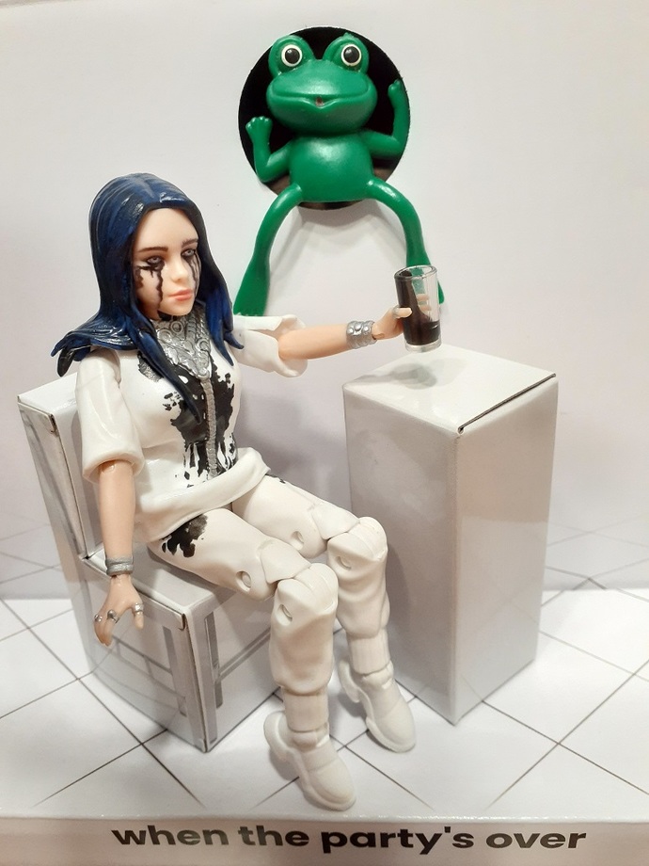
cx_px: 324
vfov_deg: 65.3
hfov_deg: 51.4
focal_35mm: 27
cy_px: 433
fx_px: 675
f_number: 1.9
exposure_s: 1/40
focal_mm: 3.6
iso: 250
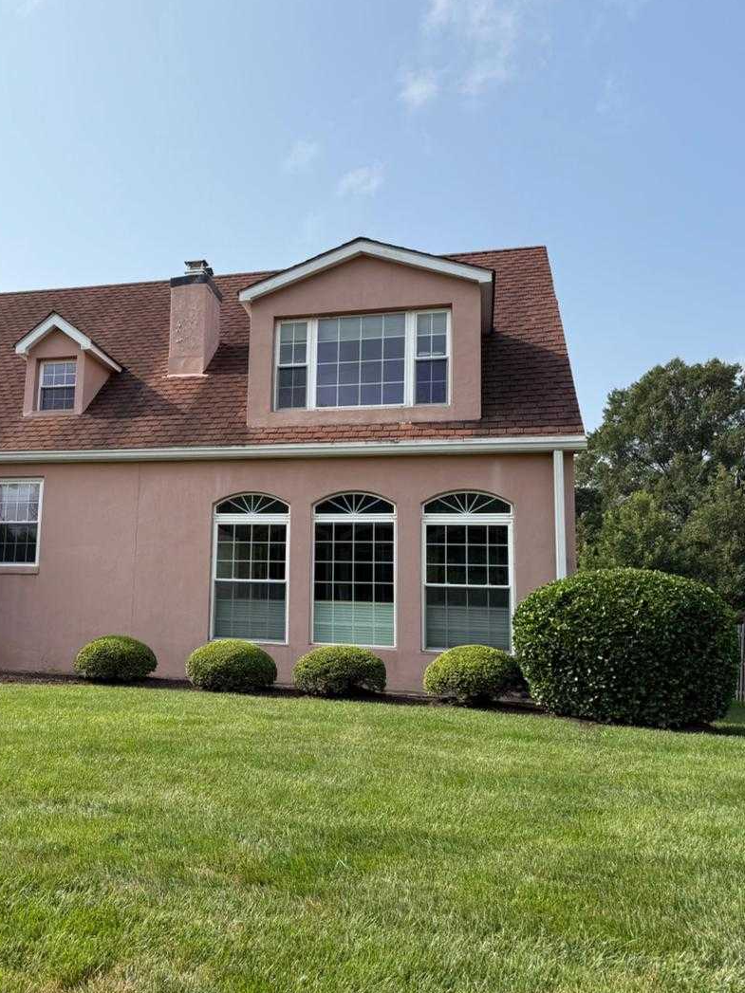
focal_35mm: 33
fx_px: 947
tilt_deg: +8.5
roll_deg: -3.0
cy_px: 491
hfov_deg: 41.4
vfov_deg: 55.4
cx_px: 169
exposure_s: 1/3759
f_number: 1.78
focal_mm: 6.76
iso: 80
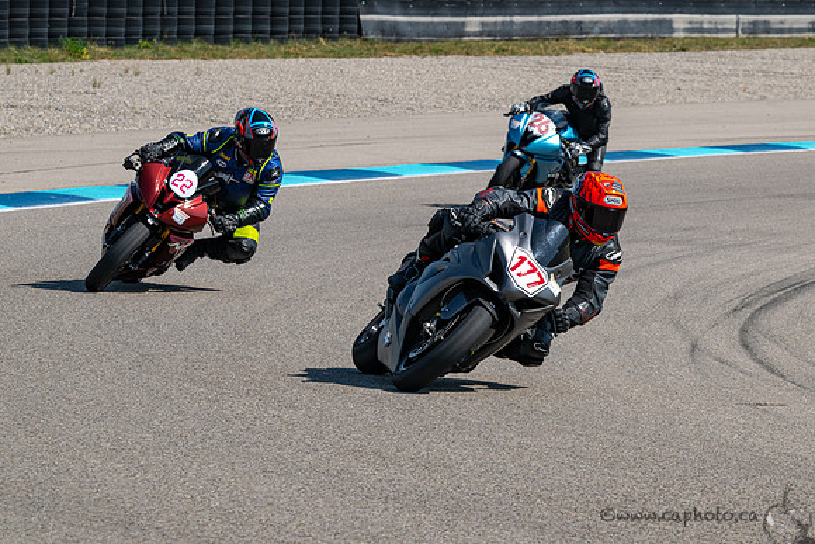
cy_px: 206
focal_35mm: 265
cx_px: 473
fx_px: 5997
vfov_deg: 5.2
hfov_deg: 7.8
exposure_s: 1/1250
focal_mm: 200
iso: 450
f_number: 11
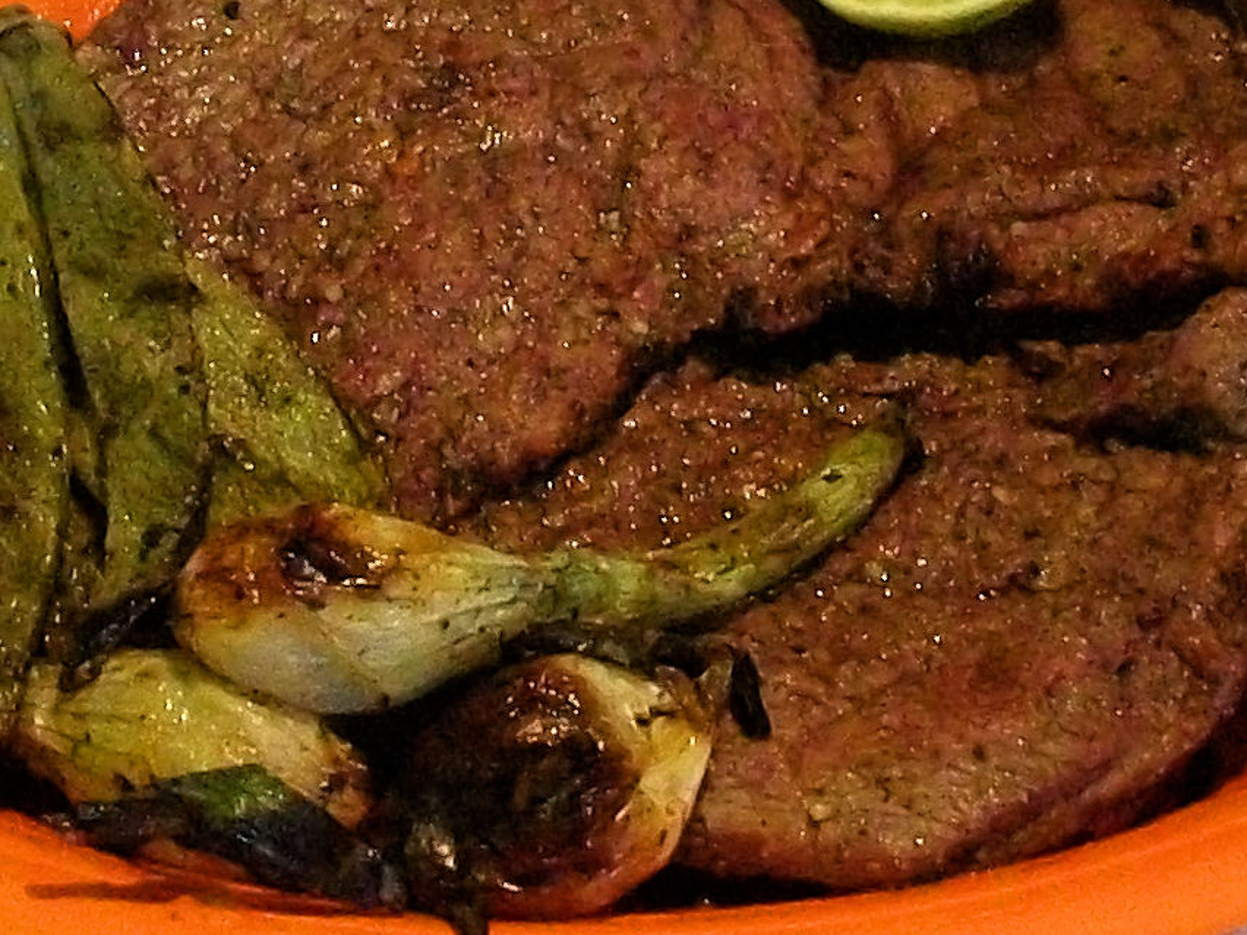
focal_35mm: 55
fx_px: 1981
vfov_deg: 26.5
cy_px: 390
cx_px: 637
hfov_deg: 34.9
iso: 200
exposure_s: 1/16.4
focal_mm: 5.7
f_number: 2.9
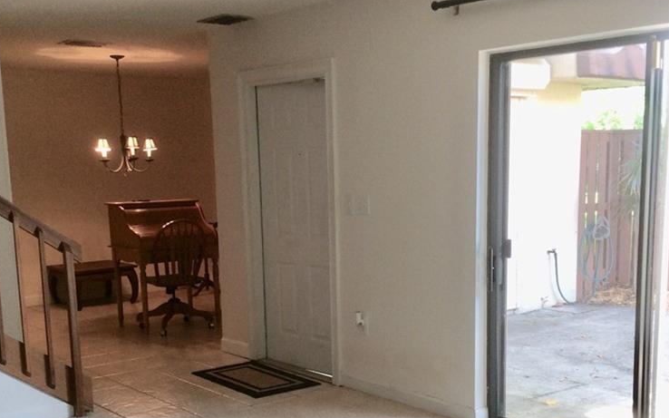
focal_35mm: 47
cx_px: 364
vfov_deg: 27.1
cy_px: 309
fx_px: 857
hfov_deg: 42.6
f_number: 2.4
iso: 40
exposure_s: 1/24
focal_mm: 3.3
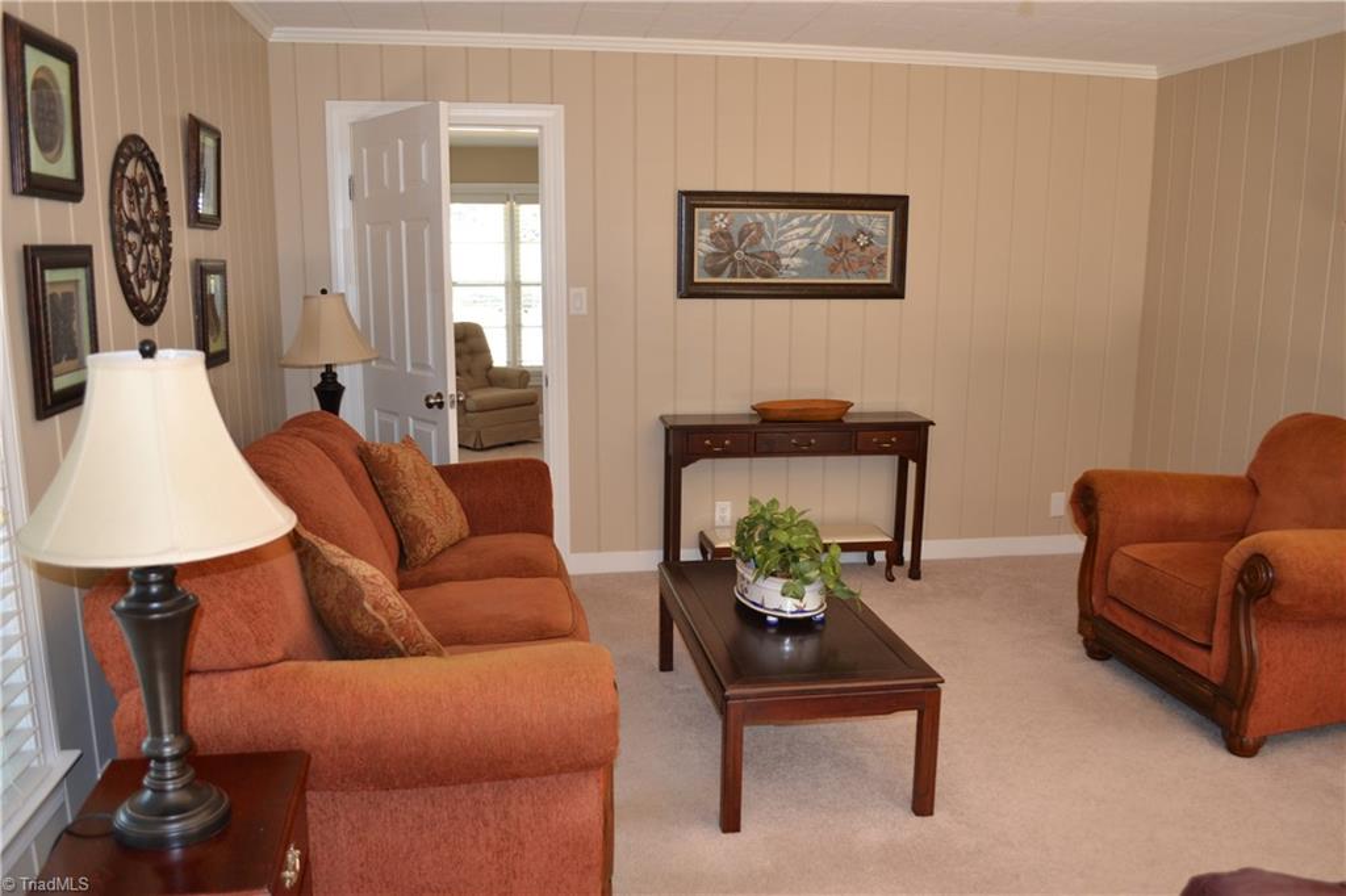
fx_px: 1009
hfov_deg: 67.4
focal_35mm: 27
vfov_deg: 47.9
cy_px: 448
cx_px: 673
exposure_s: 1/60
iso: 400
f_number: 4
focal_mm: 18
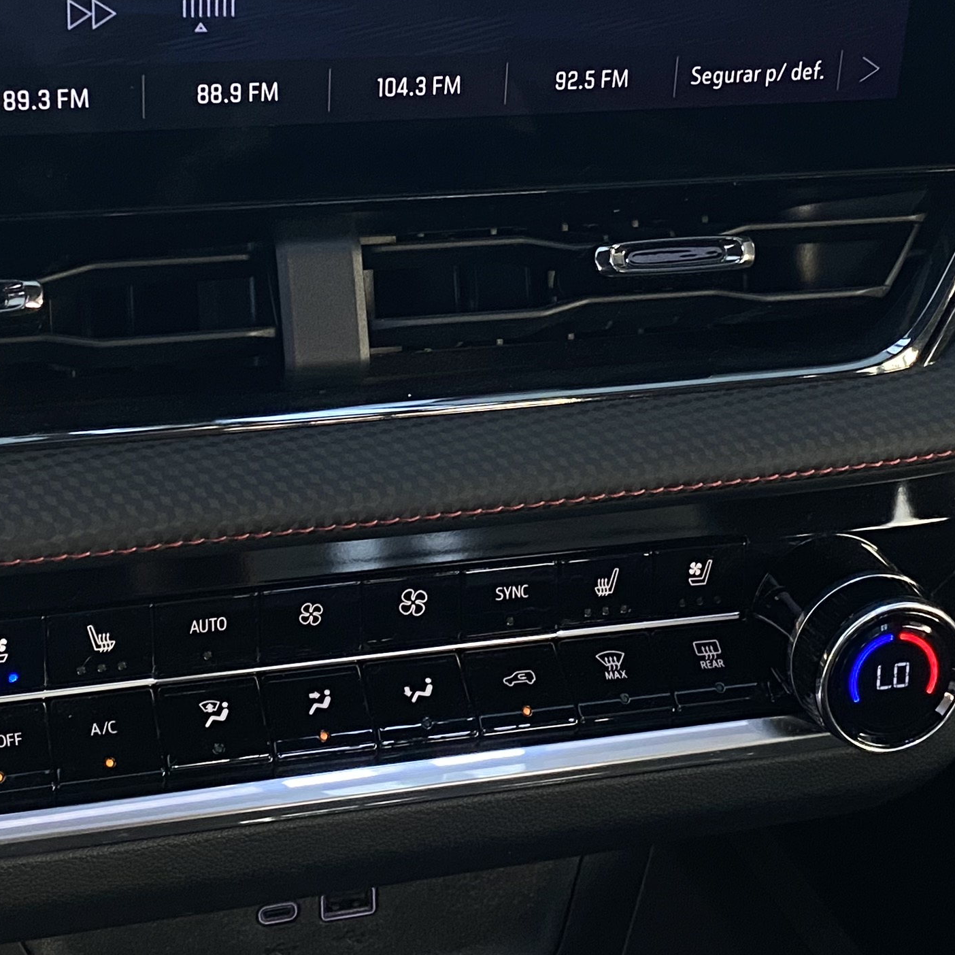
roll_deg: -5.2
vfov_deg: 25.7
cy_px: 220
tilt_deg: -26.3
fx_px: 2060
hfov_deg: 26.1
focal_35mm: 66
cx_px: 439
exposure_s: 1/55
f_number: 1.8
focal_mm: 4.25
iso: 500
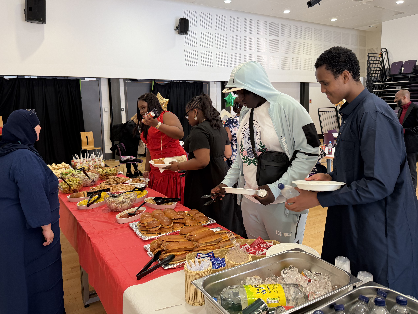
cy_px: 139
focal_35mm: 27
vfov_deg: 51.2
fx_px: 326
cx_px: 204
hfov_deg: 65.3
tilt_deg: -5.7
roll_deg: +1.6
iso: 125
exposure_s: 1/50
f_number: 1.78
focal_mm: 6.76
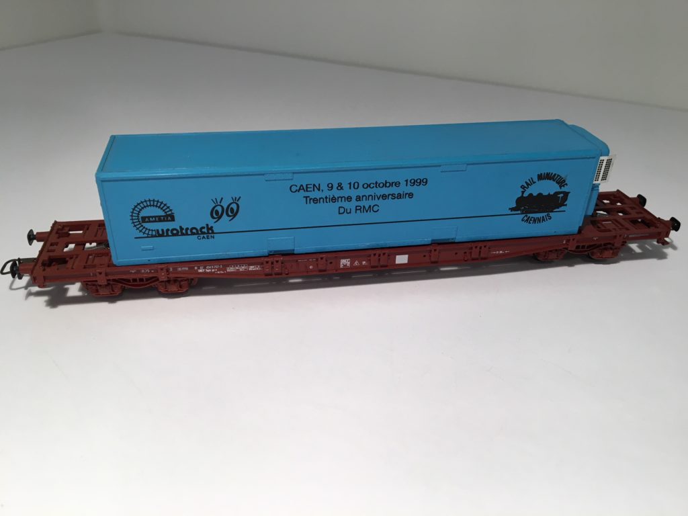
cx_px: 344
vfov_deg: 48.2
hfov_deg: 61.7
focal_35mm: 29
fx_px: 576
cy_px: 258
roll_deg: -2.2
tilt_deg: -28.8
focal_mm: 4.15
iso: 25
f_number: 2.2
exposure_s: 1/30
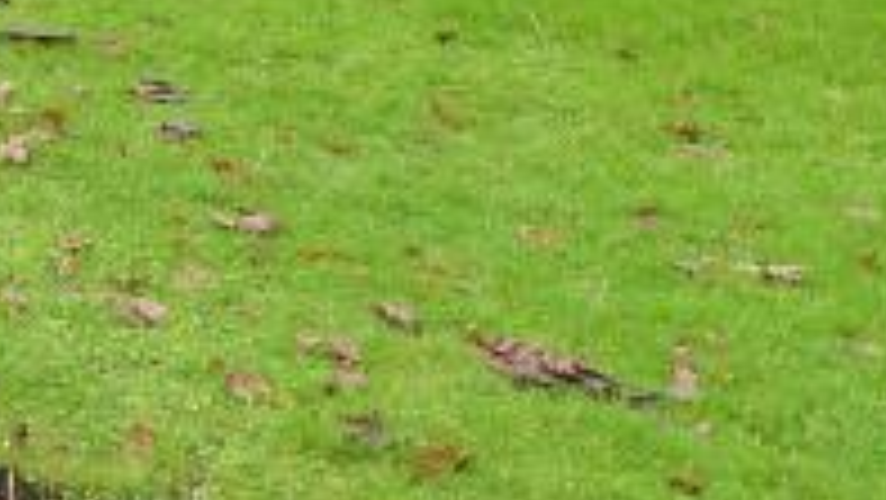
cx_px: -1142
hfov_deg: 15.6
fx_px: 2045
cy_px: -610
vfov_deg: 11.9
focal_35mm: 87
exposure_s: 1/50
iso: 400
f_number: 7.1
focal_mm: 16
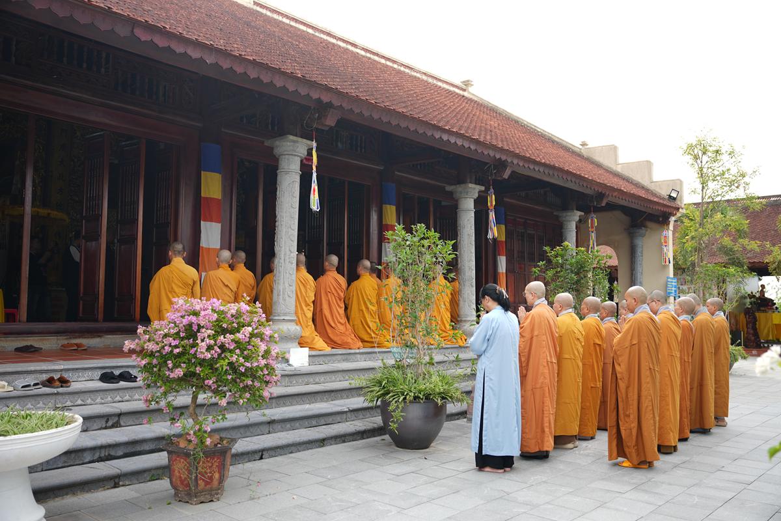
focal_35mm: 30
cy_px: 260
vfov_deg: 43.6
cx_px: 390
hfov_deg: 61.9
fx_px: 651
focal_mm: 30
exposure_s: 1/125
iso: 50
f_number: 2.8
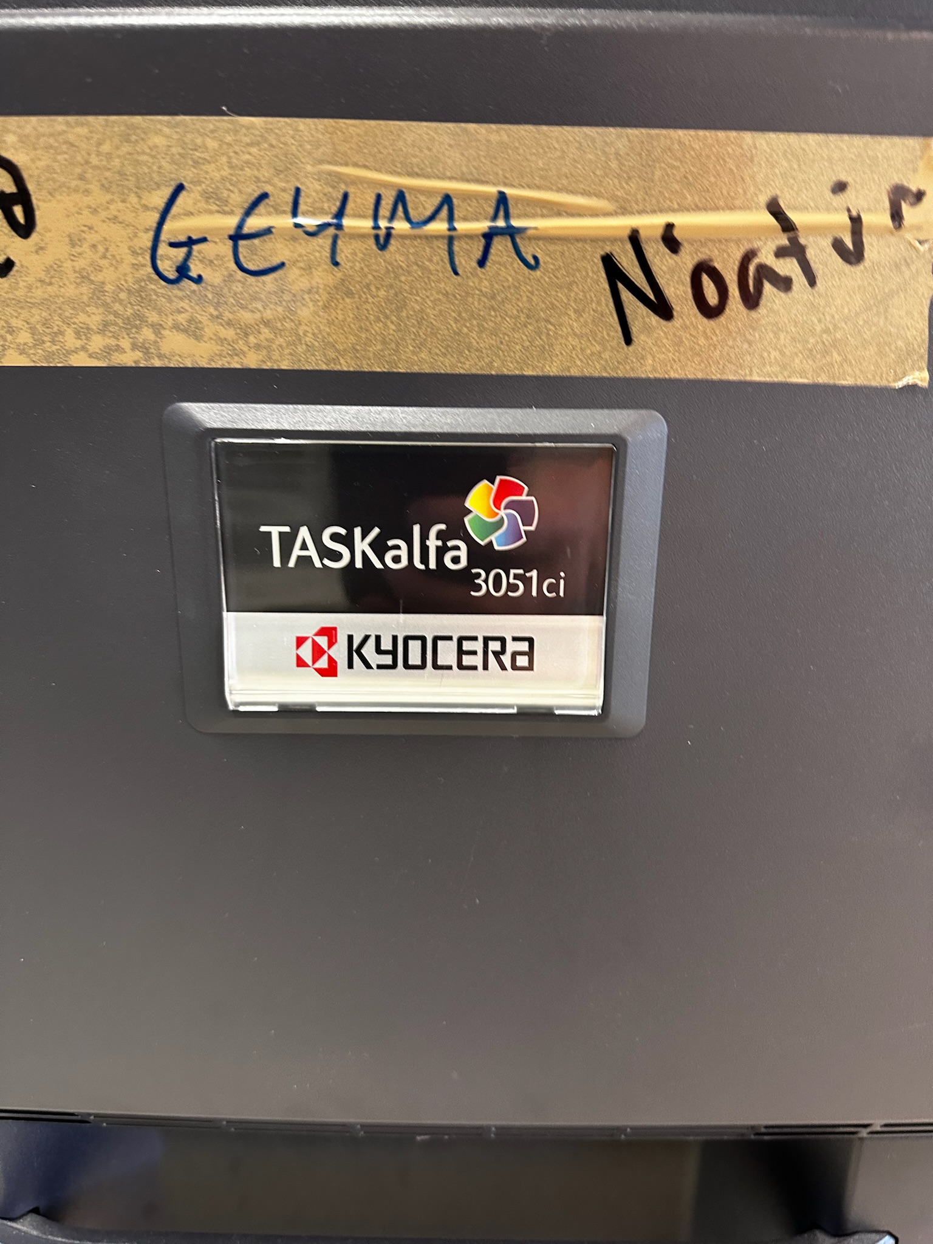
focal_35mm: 24
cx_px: 466
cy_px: 622
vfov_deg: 71.6
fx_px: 862
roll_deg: -1.4
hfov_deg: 56.8
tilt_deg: -15.3
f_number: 1.78
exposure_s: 1/50
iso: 400
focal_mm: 6.86
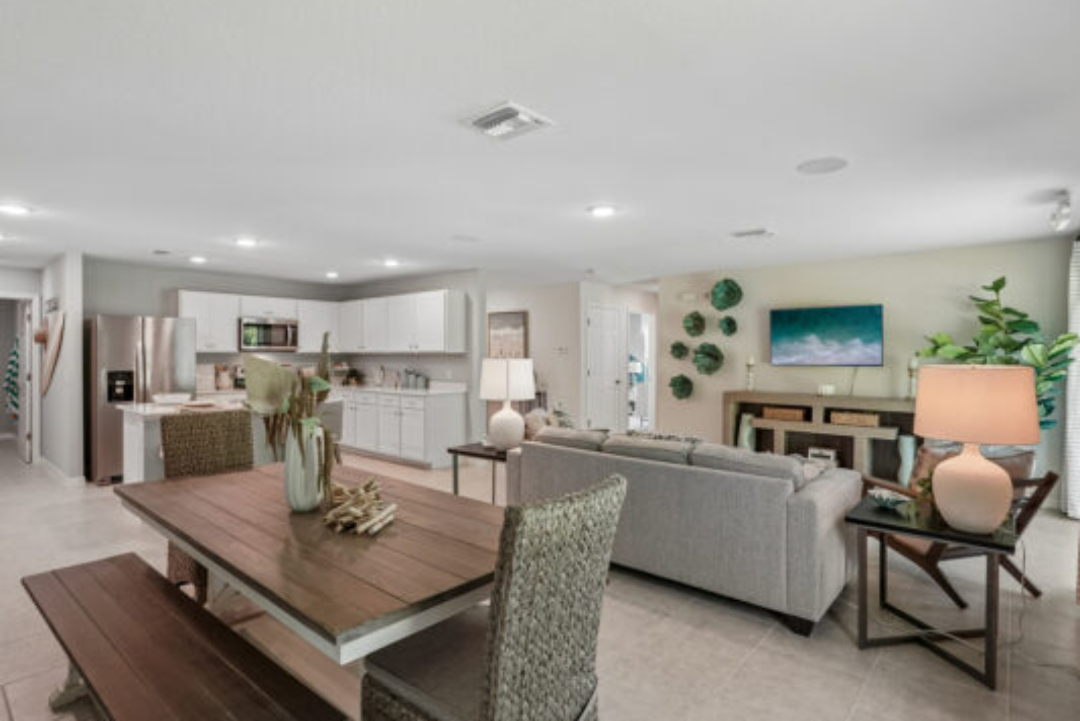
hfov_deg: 90.0
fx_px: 540
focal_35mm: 18
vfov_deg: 67.4
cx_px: 527
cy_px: 346
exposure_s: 1/20
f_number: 8
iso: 400
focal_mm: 16
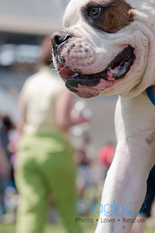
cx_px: 78
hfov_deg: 11.4
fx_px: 777
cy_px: 116
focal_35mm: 120
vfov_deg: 17.1
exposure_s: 1/500
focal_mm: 80
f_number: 5.6
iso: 200
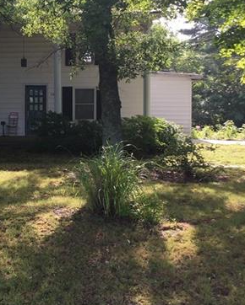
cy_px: 125
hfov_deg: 25.0
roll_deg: -0.1
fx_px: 543
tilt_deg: -1.8
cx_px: 48
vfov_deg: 31.4
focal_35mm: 60
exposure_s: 1/264
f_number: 2.2
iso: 32
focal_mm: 4.15
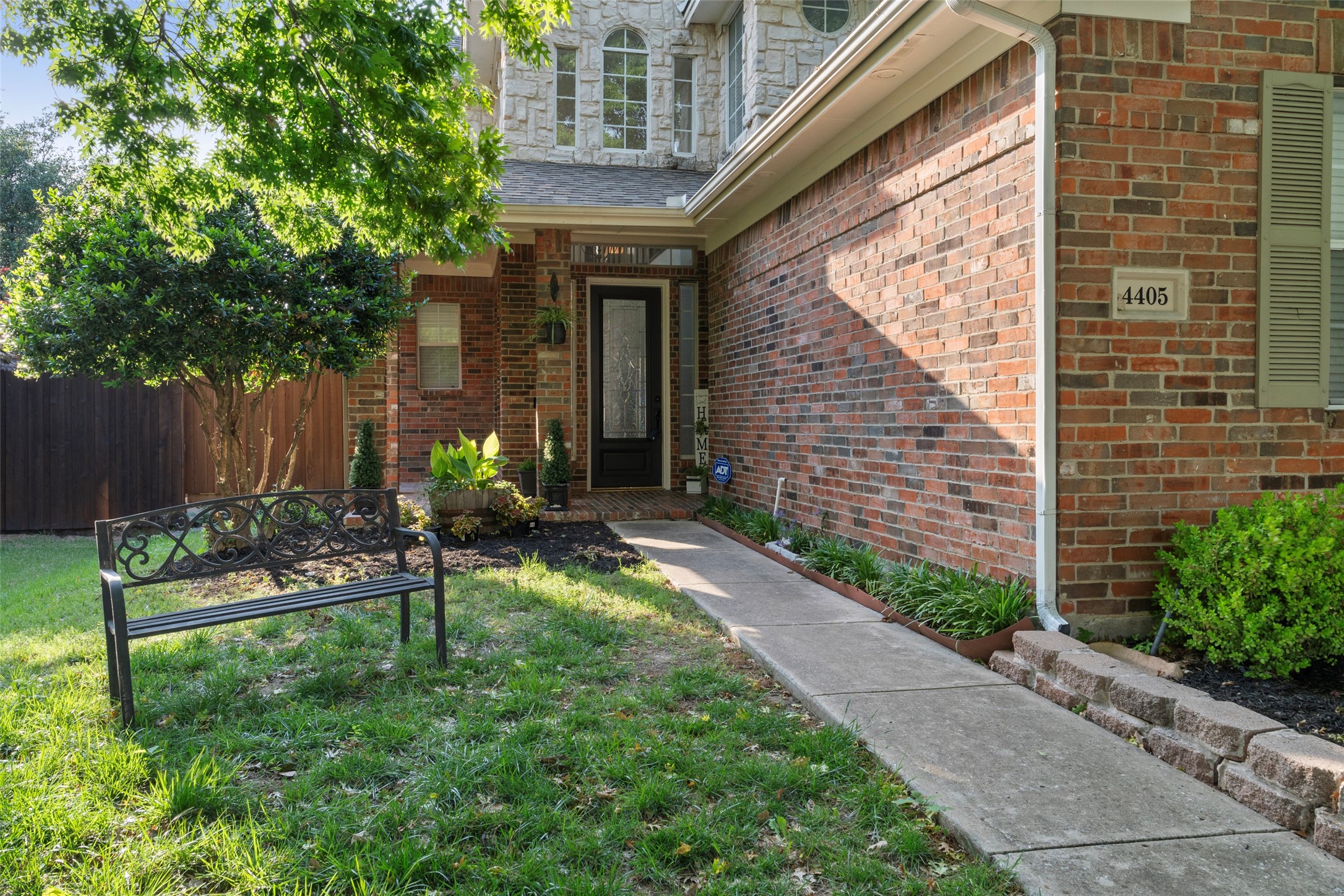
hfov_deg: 73.7
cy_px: 448
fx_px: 896
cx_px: 672
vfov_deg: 53.1
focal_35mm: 24
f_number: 10
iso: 400
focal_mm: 24
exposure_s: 1/30
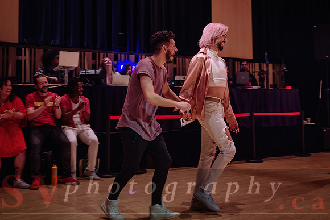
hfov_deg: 41.3
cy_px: 78
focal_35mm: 48
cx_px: 165
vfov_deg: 28.1
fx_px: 438
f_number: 3.2
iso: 1000
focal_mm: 37
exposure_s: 1/125
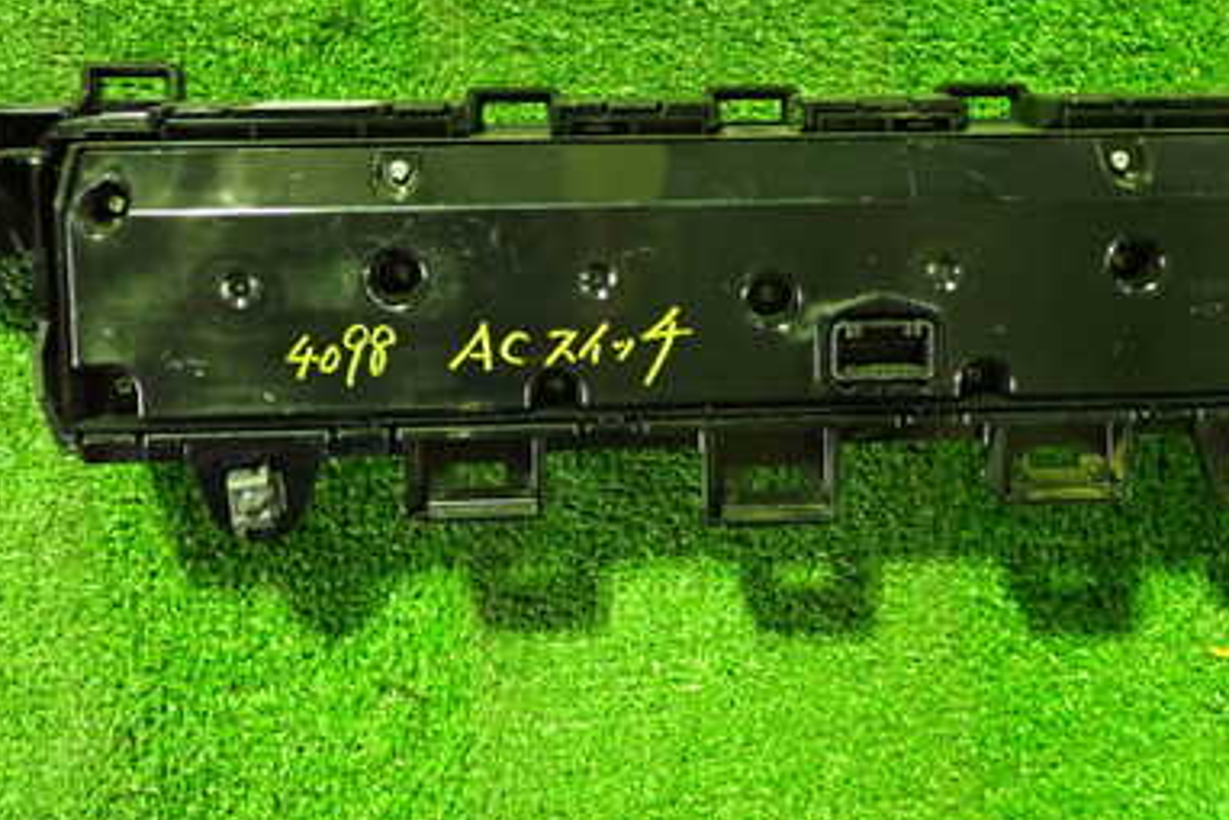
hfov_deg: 40.1
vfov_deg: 27.2
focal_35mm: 49
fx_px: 1673
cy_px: 225
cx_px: 740
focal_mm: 5.4
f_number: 2.3
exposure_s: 1/15
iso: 800
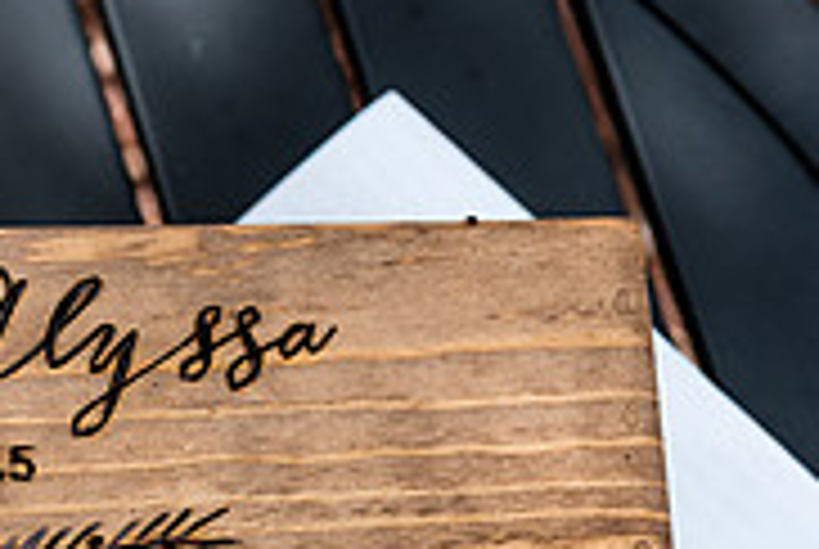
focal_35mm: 121
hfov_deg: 16.2
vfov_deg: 10.9
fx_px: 2757
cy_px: 853
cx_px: -174
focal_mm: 35
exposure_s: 1/320
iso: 80
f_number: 2.8
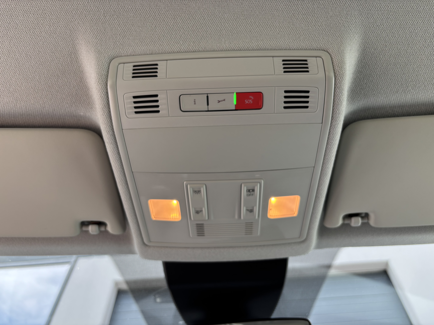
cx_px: 217
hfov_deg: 67.3
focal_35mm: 26
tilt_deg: +55.2
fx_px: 326
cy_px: 162
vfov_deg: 53.1
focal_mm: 5.96
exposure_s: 1/158
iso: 40
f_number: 1.6
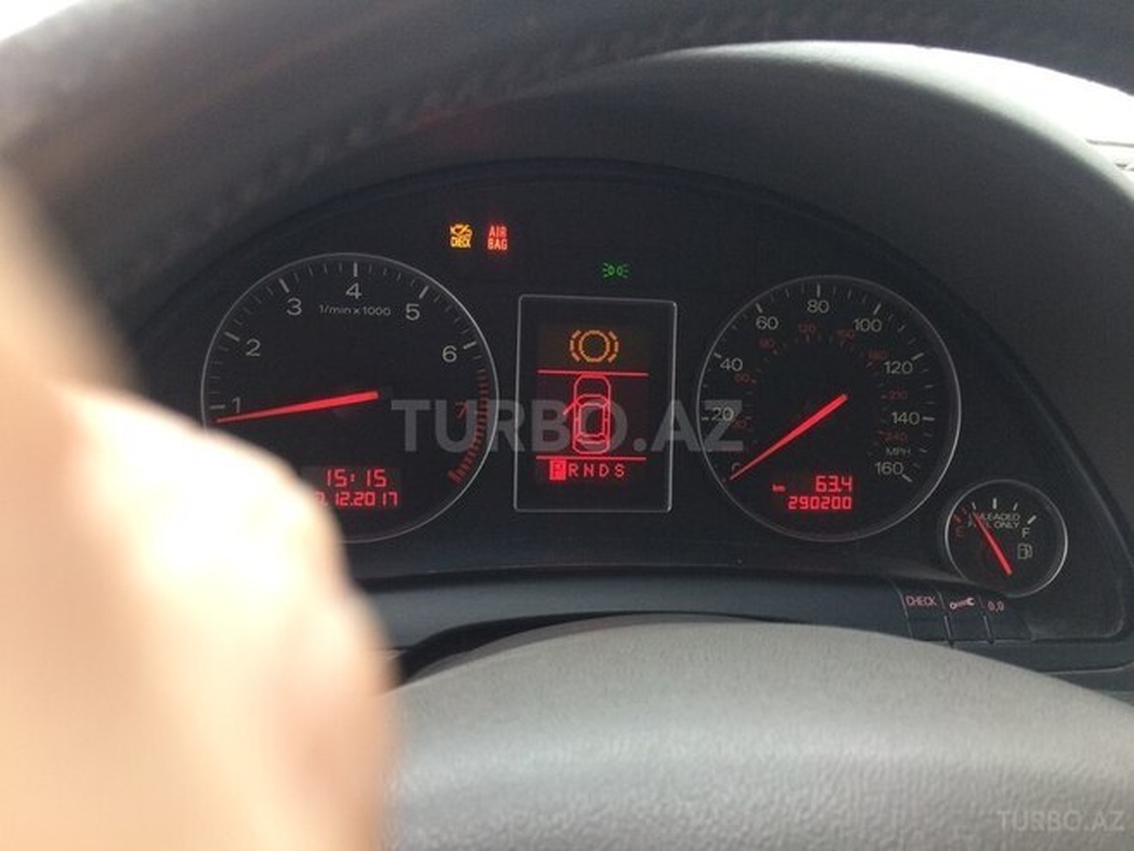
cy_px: 426
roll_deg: -2.9
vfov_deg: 48.2
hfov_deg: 61.7
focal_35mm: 29
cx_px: 567
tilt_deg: -20.9
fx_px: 950
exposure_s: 1/33
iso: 64
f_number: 2.2
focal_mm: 4.15
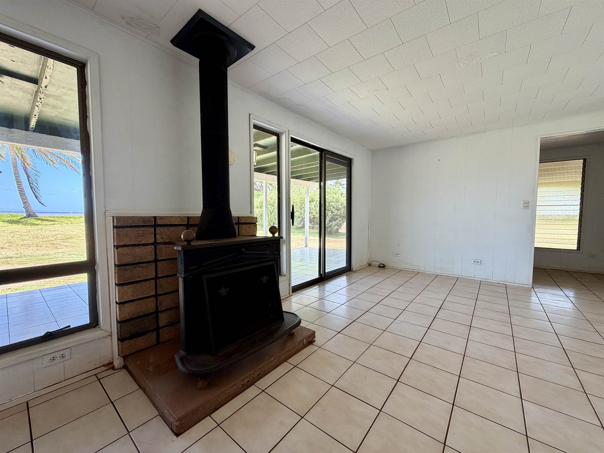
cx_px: 302
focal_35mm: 14
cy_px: 226
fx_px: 244
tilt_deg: -3.2
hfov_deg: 102.1
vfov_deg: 85.7
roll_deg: -0.8
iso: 125
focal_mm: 2.22
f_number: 2.2
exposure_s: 1/121
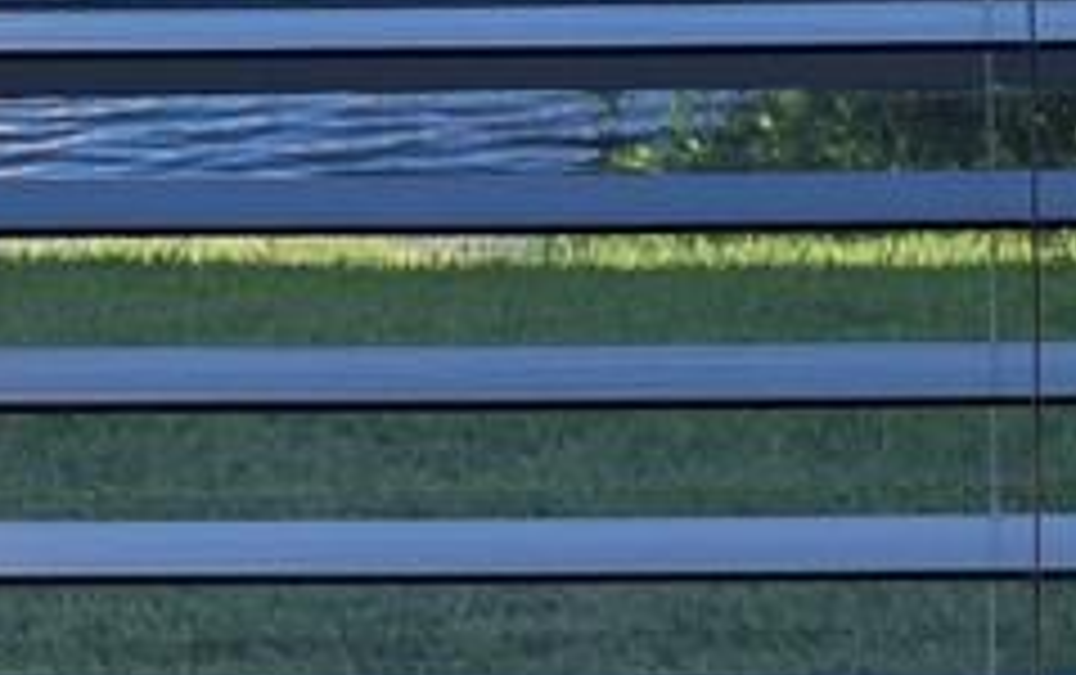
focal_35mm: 127
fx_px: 3729
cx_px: 239
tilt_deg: -7.9
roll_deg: +1.7
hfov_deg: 16.3
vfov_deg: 10.0
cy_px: -342
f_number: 1.8
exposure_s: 1/307
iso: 20
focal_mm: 3.99
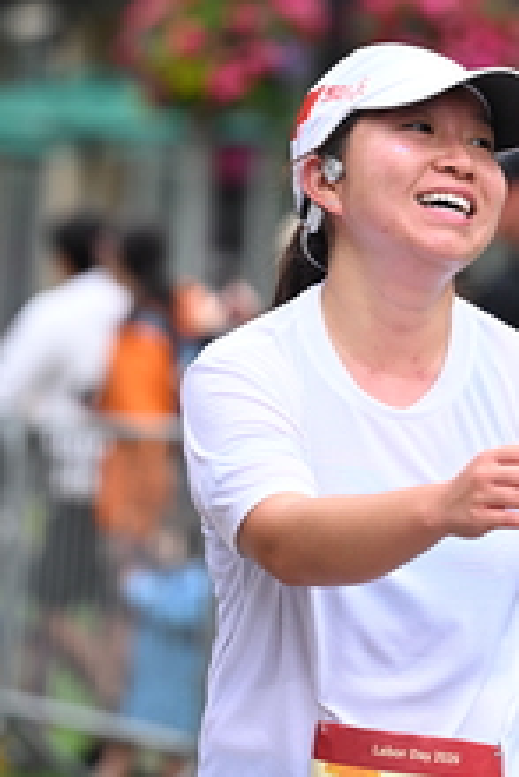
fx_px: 6196
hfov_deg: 4.8
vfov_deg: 7.2
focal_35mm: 287
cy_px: 244
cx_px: 372
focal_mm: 115
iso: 640
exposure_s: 1/2000
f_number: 2.8
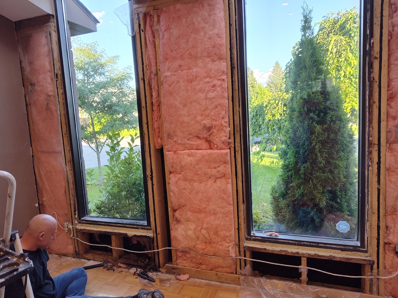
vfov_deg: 58.9
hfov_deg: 73.9
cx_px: 199
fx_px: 264
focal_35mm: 23
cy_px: 149
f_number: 1.8
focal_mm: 5.56
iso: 275
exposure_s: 1/120
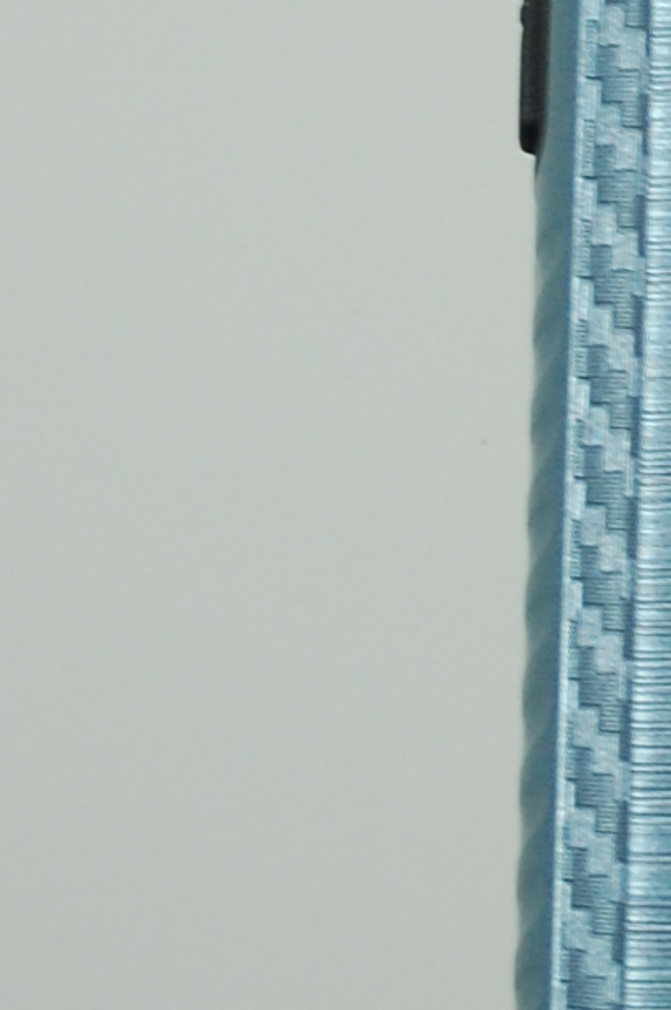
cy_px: 91
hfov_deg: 5.0
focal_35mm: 267
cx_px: 1624
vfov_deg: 7.7
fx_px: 7481
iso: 400
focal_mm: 36
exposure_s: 1/80
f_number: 5.3
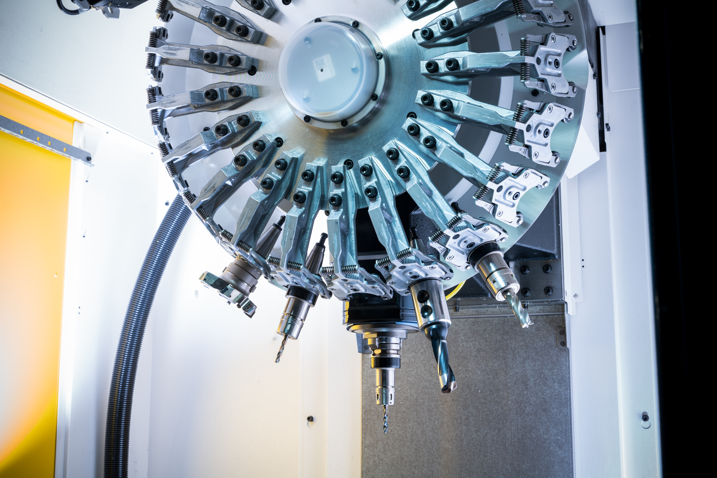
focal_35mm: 50
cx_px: 358
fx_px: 996
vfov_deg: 27.0
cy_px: 239
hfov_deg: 39.6
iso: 200
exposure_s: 1/4
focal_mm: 50
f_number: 10
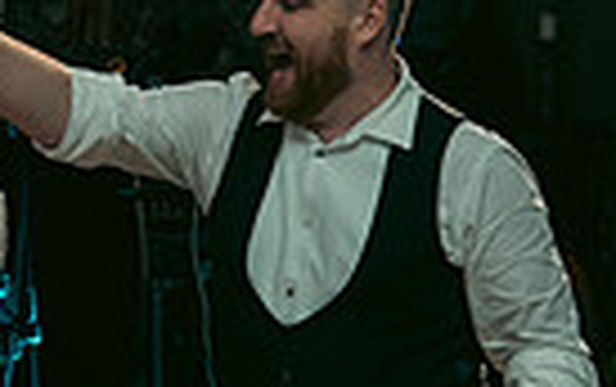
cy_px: 295
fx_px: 2034
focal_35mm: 121
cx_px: 234
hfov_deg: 17.2
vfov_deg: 10.8
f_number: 3.5
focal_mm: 28
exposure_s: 1/160
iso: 2500
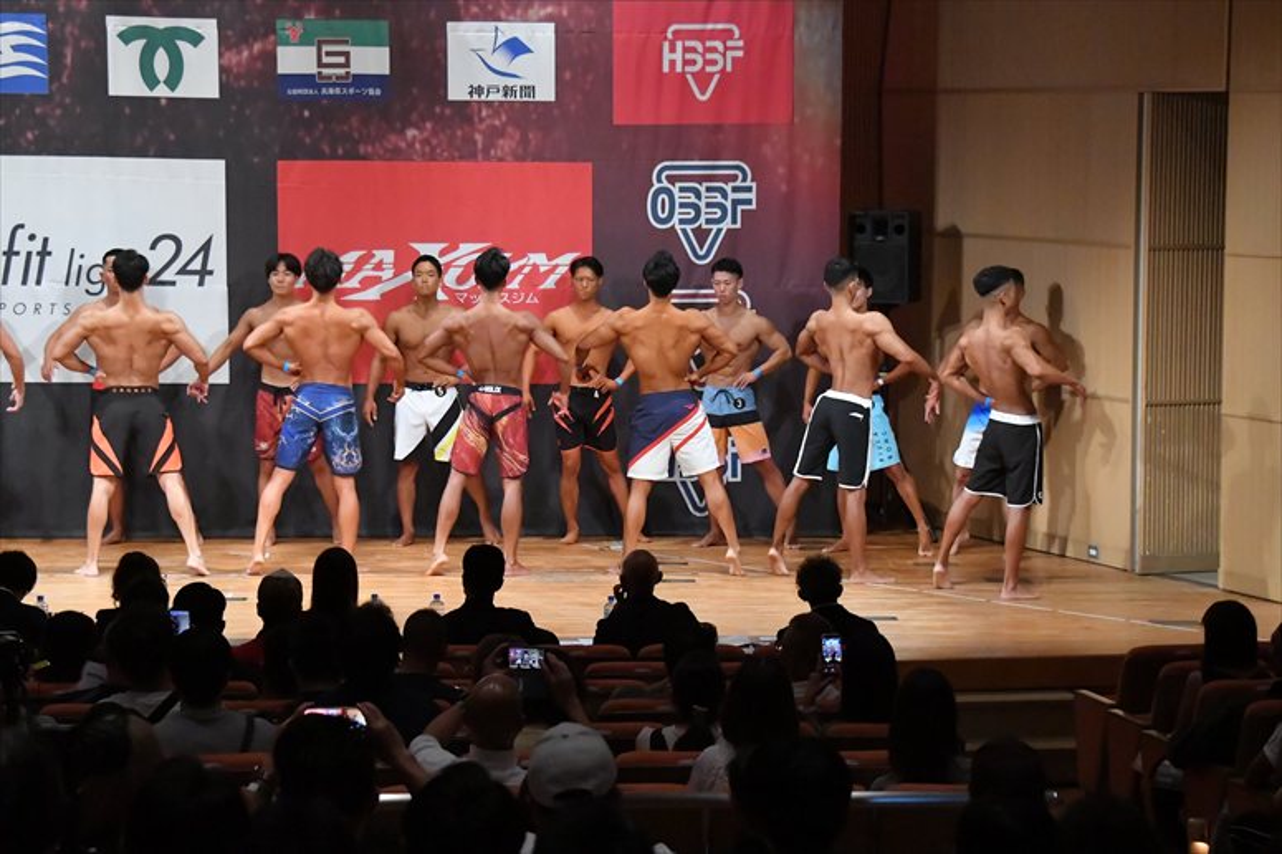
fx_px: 4165
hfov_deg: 17.5
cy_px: 427
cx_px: 641
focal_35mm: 117
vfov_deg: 11.7
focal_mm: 78
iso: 10000
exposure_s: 1/400
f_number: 5.6
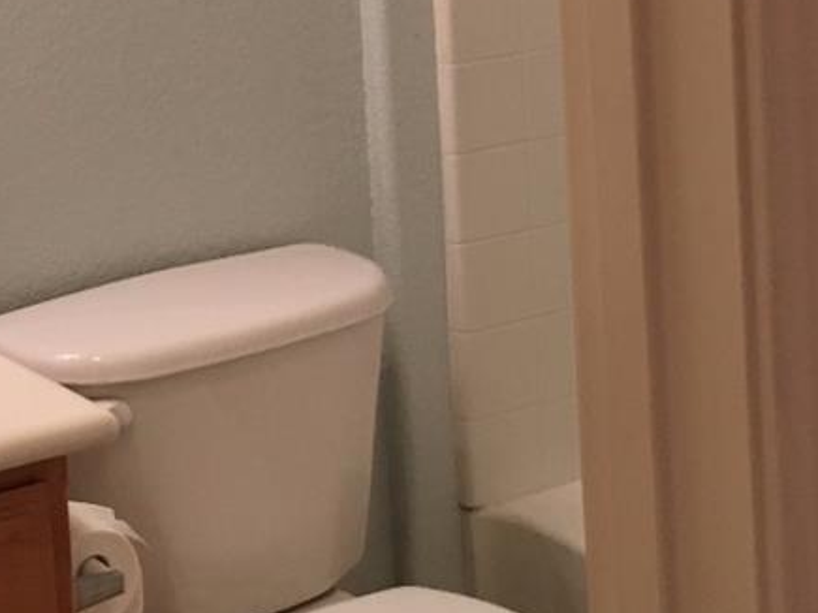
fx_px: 2362
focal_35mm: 100
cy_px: -83
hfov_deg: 19.4
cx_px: 126
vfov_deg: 14.4
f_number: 2.2
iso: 50
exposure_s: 1/15
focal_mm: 4.15
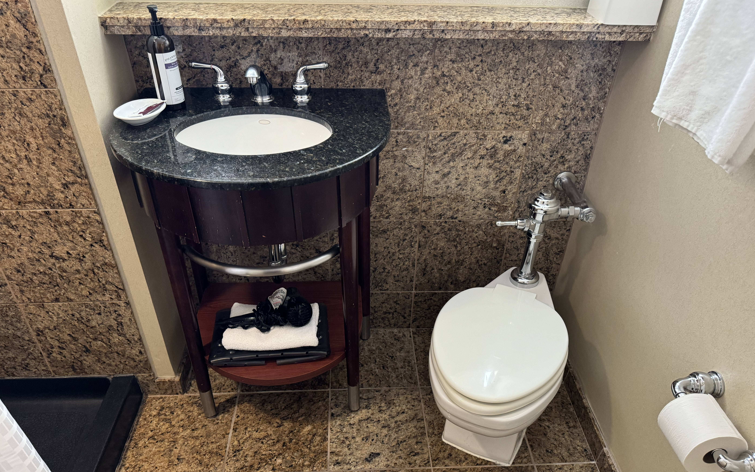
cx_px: 375
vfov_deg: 47.4
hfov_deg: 70.4
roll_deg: -1.6
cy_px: 273
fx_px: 535
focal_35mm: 26
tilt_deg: -37.8
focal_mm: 6.76
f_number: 1.78
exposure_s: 1/60
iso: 400
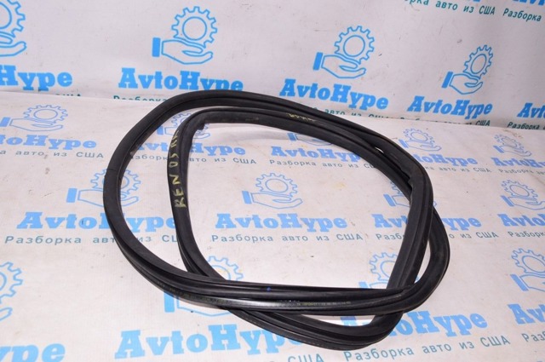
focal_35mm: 30
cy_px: 181
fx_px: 454
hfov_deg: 62.0
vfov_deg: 43.5
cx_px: 272
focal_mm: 20
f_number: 8
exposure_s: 1/160
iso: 1600
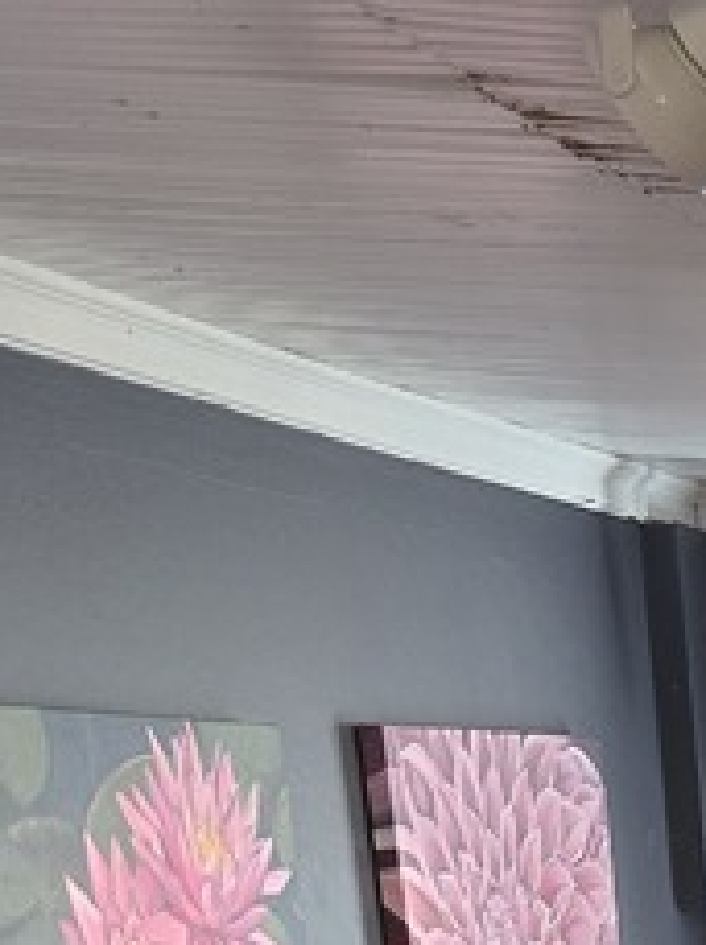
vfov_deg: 14.7
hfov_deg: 12.5
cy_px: 2043
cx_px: 1441
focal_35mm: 103
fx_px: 2809
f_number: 1.7
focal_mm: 6.3
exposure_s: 1/120
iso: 160
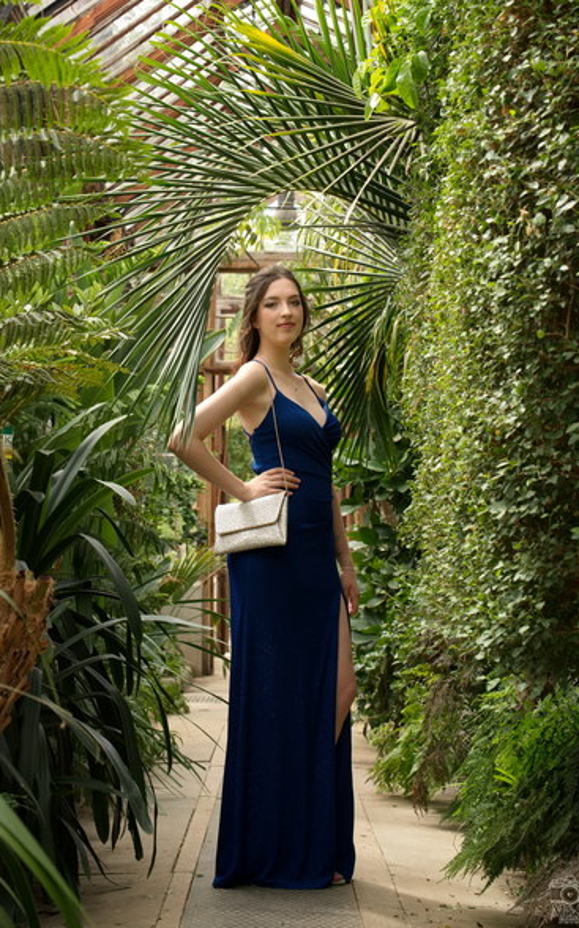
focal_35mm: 51
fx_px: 1289
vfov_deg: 39.6
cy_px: 461
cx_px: 287
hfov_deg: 25.3
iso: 100
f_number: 5
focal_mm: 49
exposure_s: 1/80
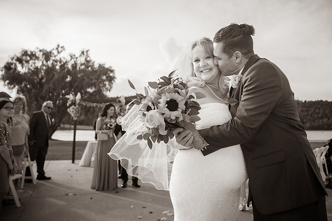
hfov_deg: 66.6
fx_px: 251
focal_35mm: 27
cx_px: 188
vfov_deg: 47.5
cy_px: 102
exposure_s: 1/800
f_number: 2.8
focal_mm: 24
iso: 100
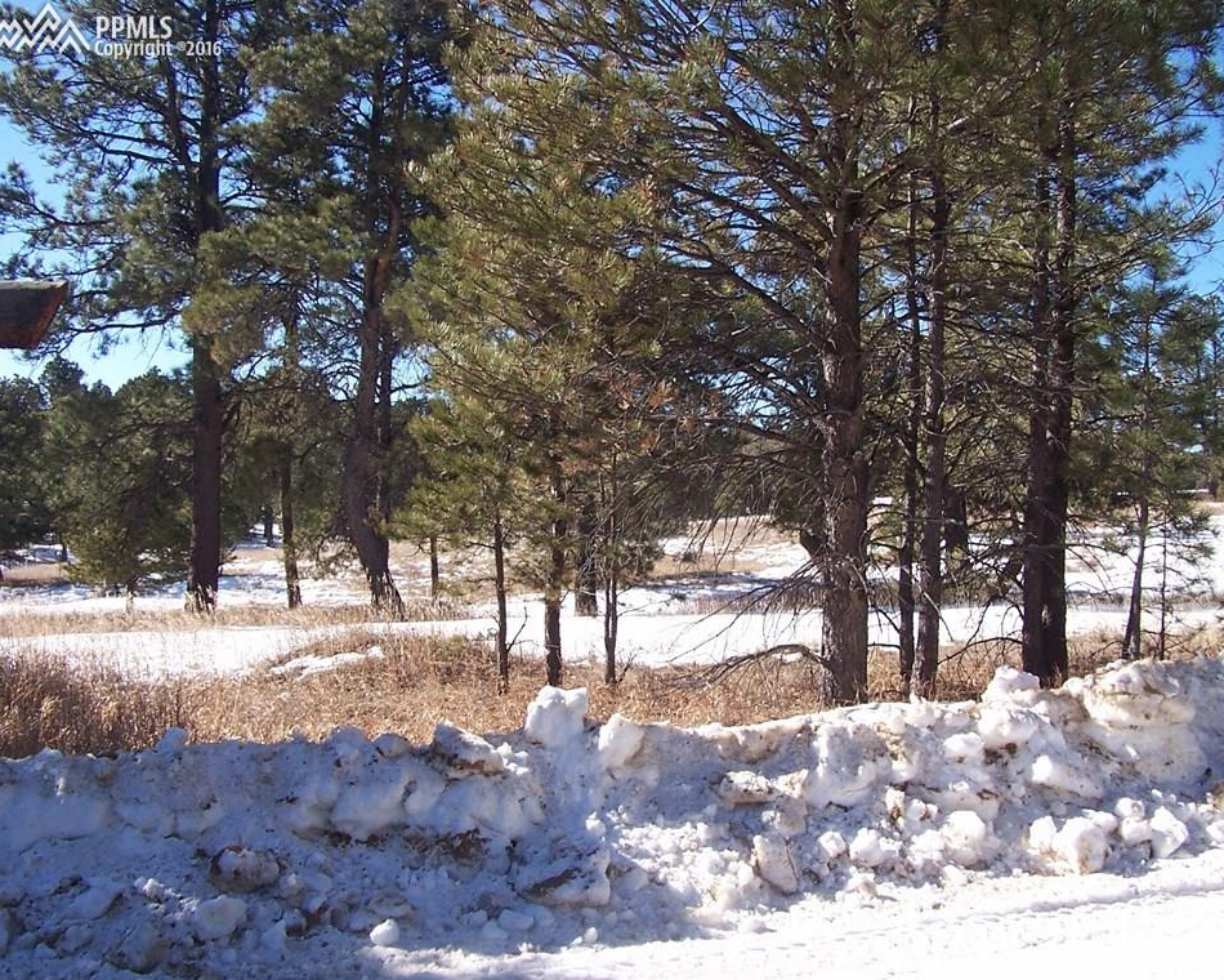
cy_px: 486
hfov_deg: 45.8
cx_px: 626
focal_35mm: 40
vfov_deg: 37.3
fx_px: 1449
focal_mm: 6.3
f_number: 4
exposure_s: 1/350
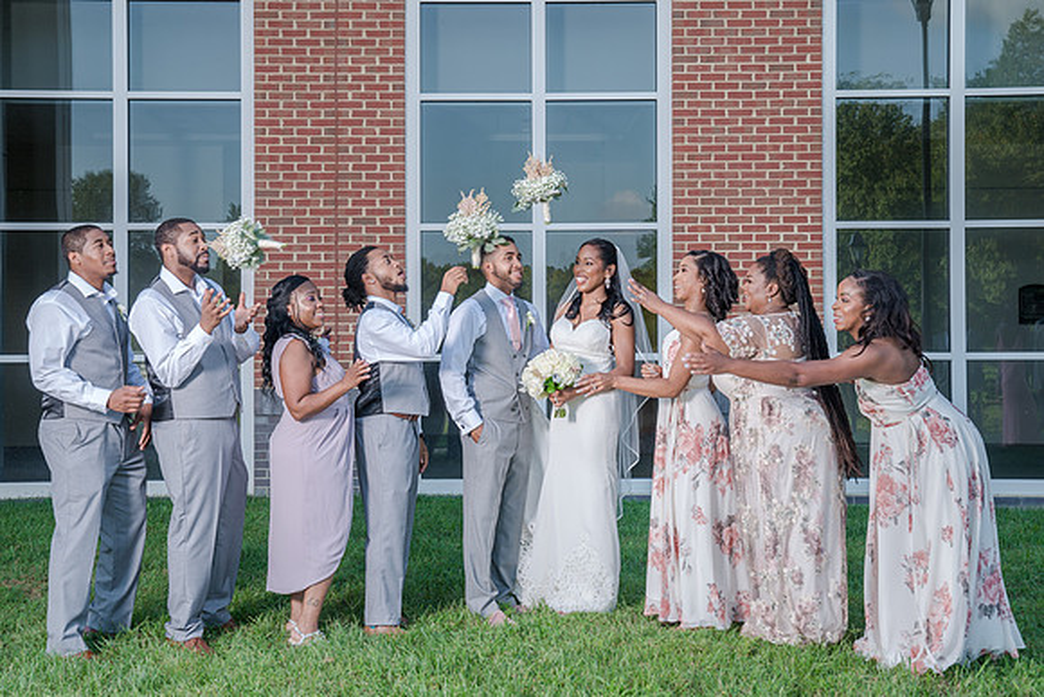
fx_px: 1564
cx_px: 505
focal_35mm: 54
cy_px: 306
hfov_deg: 36.9
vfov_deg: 25.1
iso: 200
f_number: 5.6
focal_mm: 48
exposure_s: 1/200
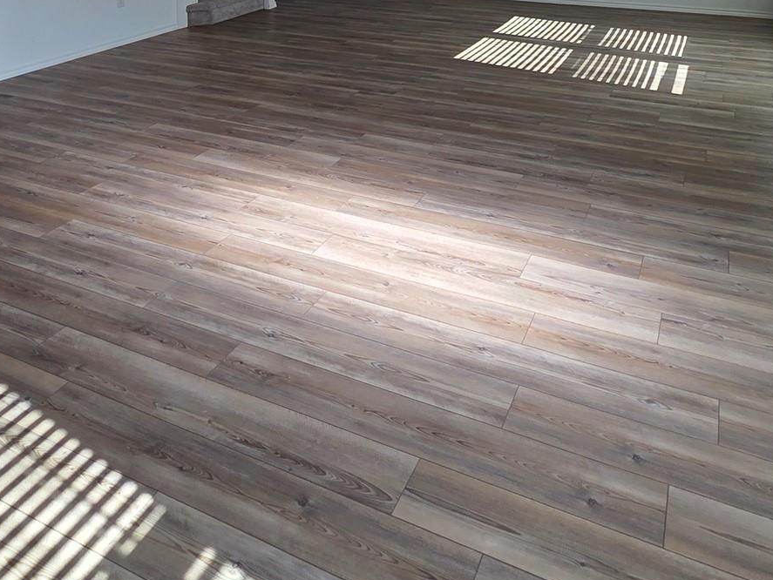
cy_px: -49
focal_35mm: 30
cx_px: 353
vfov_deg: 39.0
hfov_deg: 59.9
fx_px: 670
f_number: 2.2
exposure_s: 1/156
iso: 50
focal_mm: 2.2
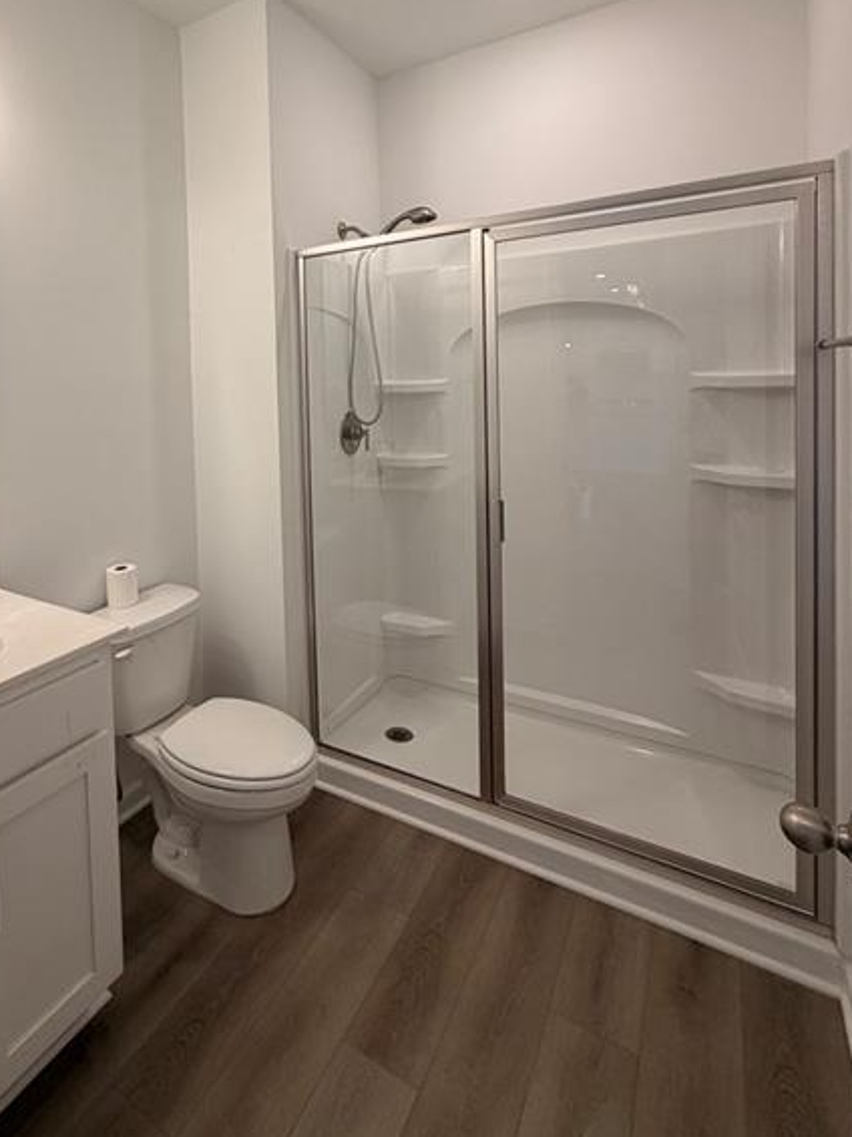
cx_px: 299
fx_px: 624
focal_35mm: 19
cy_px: 406
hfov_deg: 67.2
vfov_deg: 82.6
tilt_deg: -2.2
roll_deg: +1.5
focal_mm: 2.22
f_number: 2.2
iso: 100
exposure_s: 1/120
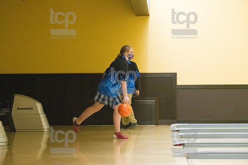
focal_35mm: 92
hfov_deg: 22.1
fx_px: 634
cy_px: 82
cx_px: 124
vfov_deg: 14.9
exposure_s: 1/1000
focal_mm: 92
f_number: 4.5
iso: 10000
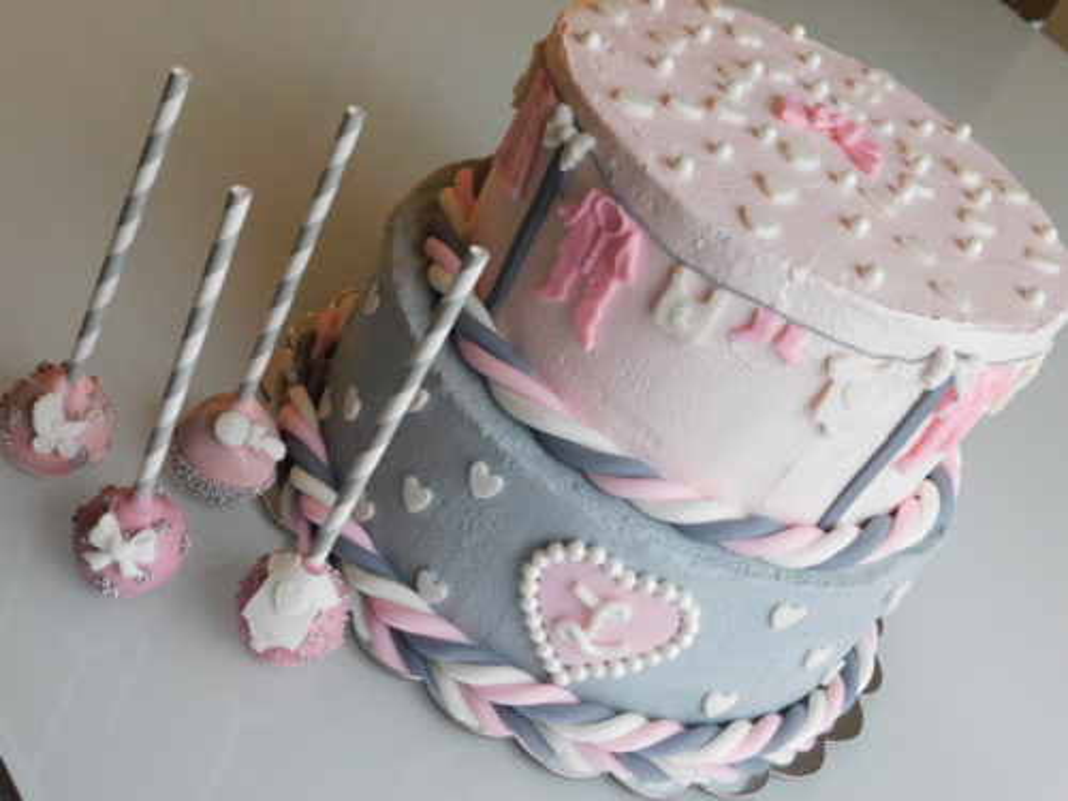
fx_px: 1388
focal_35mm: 45
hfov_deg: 42.1
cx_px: 534
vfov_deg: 32.2
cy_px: 400
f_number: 3.7
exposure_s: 1/13
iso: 400
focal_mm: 8
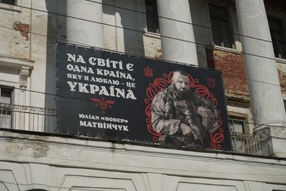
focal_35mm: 70
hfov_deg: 28.8
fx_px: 556
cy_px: 96
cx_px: 143
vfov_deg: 19.5
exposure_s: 1/1000
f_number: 5.6
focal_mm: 70
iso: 50
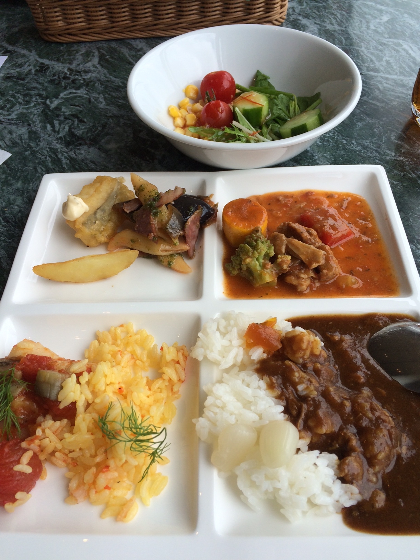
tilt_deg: -50.2
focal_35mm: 29
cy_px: 280
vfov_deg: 61.7
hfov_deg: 48.2
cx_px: 210
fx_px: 469
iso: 32
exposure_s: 1/554
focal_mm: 4.15
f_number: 2.2
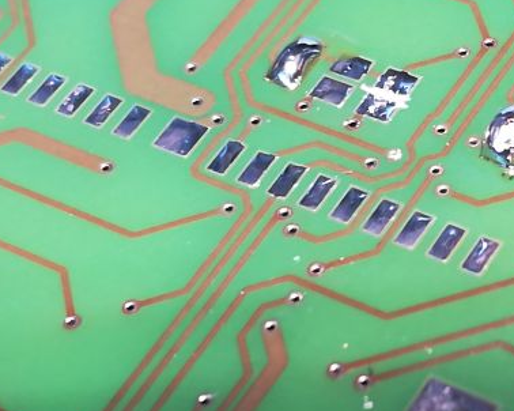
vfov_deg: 11.1
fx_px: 2113
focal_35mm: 139
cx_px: 402
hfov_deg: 13.8
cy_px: 102
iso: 250
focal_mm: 3.83
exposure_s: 1/30
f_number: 2.2
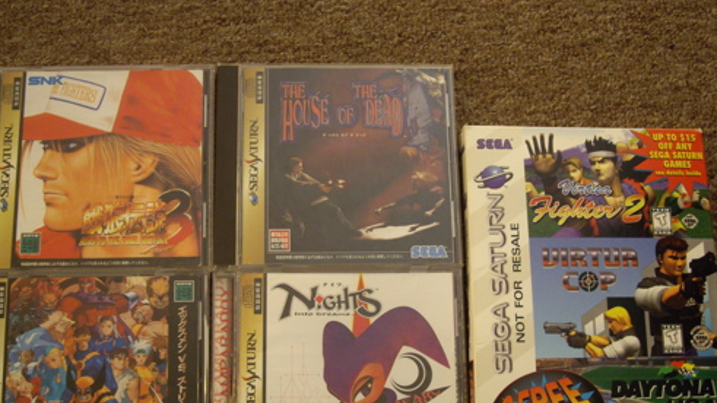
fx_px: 969
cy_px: 211
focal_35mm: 51
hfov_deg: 40.6
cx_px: 359
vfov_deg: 23.5
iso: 400
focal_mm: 9.6
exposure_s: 1/15
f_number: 3.1
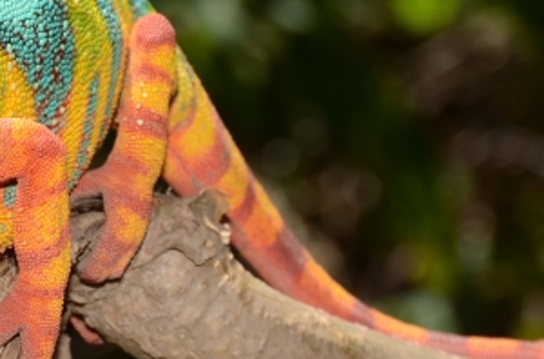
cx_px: -24
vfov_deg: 3.6
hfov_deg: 5.4
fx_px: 5729
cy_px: 177
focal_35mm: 380
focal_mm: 95
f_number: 11
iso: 100
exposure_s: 1/200
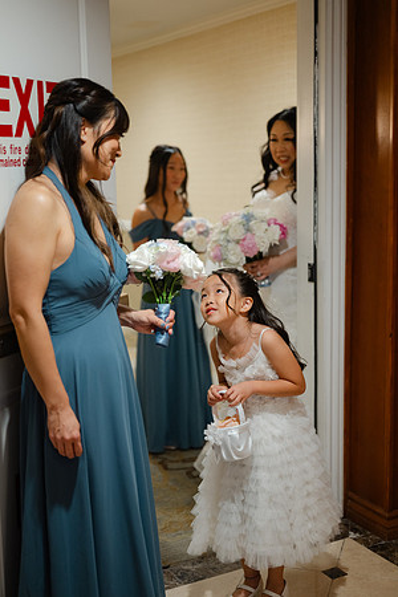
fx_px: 829
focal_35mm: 50
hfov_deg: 27.0
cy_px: 298
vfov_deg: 39.6
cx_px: 199
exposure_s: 1/100
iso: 500
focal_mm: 50
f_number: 1.8
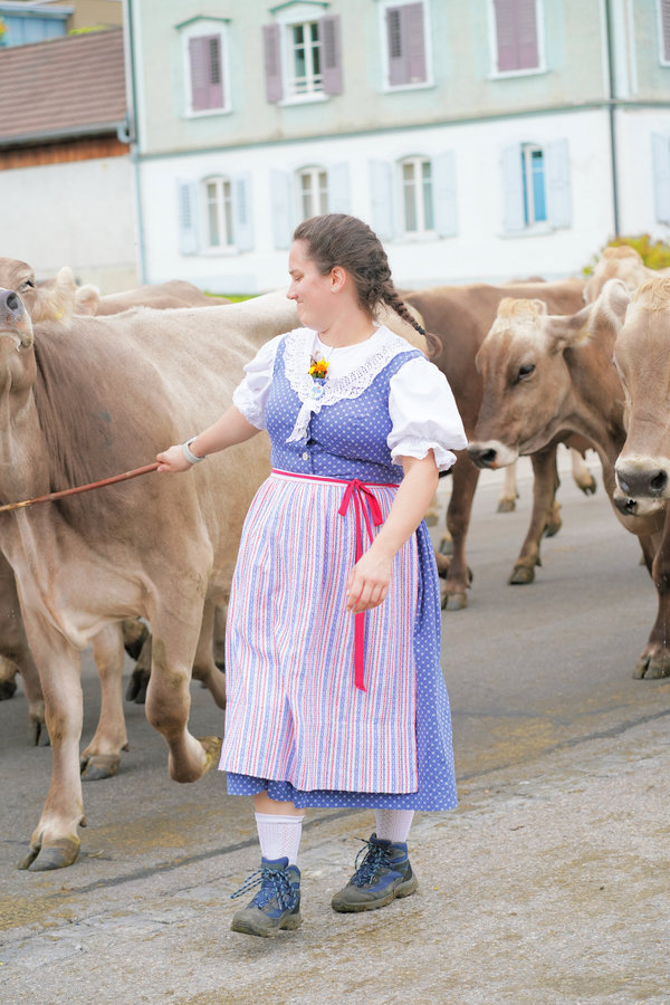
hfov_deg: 16.1
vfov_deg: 23.9
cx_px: 335
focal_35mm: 85
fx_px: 2373
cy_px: 502
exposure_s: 1/500
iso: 400
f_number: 5
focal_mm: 85
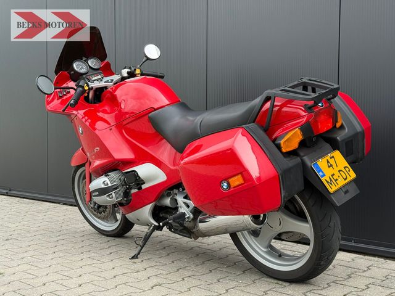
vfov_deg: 30.3
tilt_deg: -1.1
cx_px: 198
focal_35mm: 48
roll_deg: -0.5
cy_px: 148
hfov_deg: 39.7
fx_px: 548
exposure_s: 1/1027
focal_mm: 6.76
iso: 80
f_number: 1.78
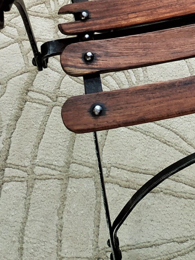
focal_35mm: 82
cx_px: 178
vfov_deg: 20.9
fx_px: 616
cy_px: -110
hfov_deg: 17.7
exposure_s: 1/33
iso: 160
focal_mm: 3.94
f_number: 1.9
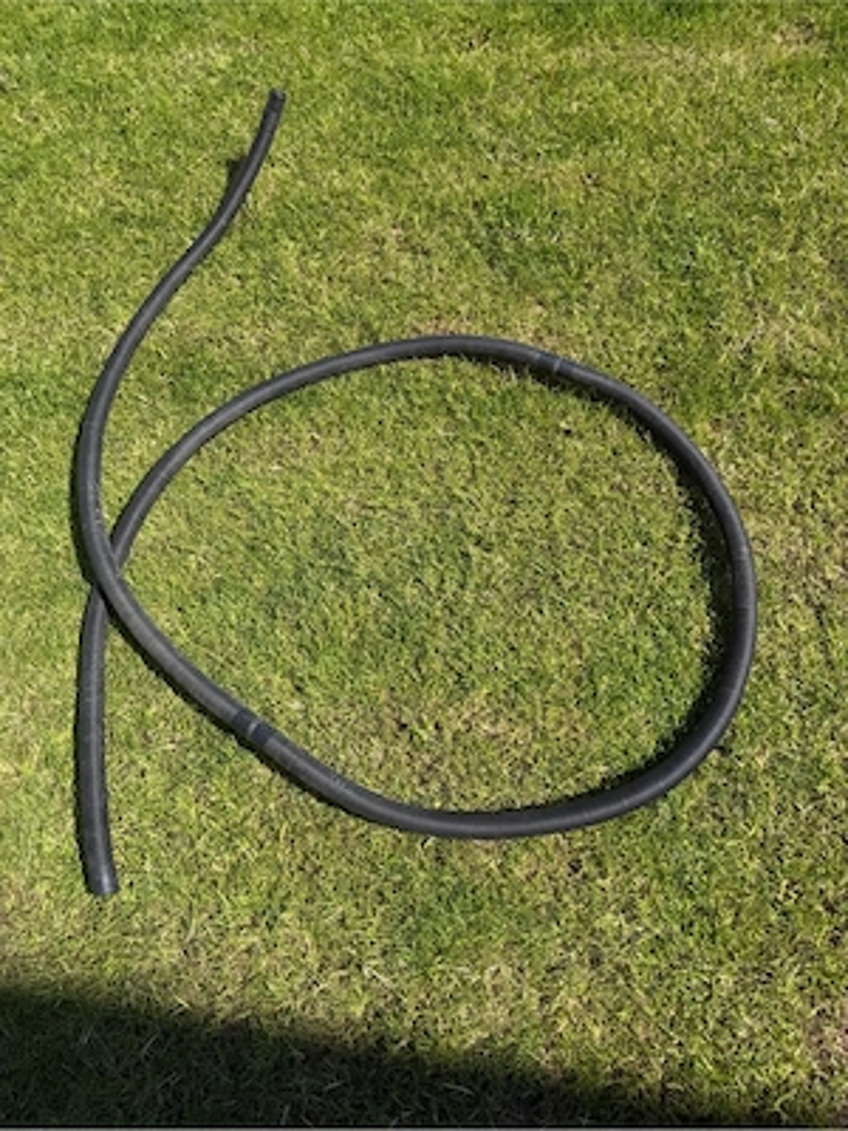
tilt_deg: -65.6
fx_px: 784
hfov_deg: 56.8
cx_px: 424
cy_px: 566
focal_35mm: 24
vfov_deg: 71.6
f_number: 1.78
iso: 80
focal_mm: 6.76
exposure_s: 1/3021
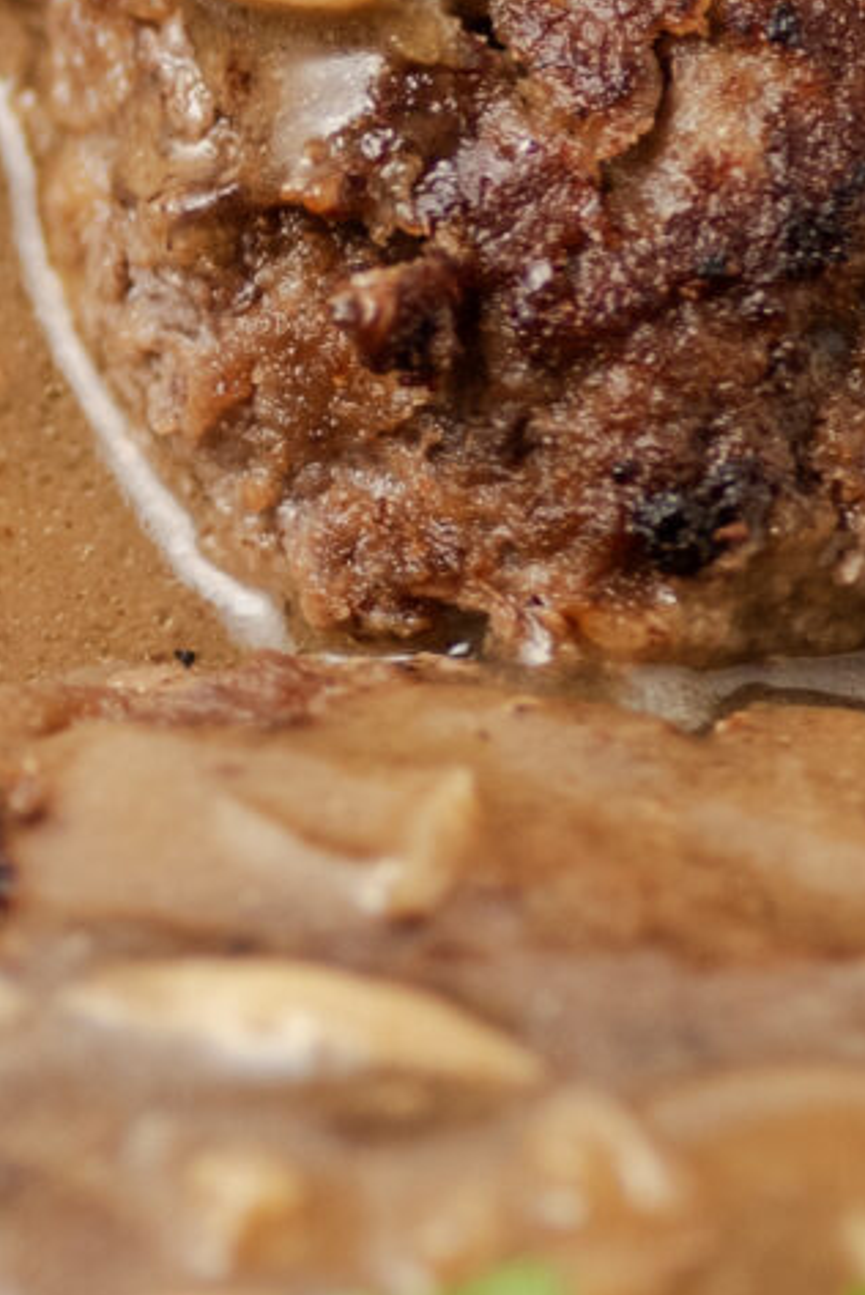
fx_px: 19469
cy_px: -41
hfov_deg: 2.5
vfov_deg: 3.8
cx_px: -1258
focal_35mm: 541
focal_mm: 100
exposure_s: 1/50
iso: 320
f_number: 4
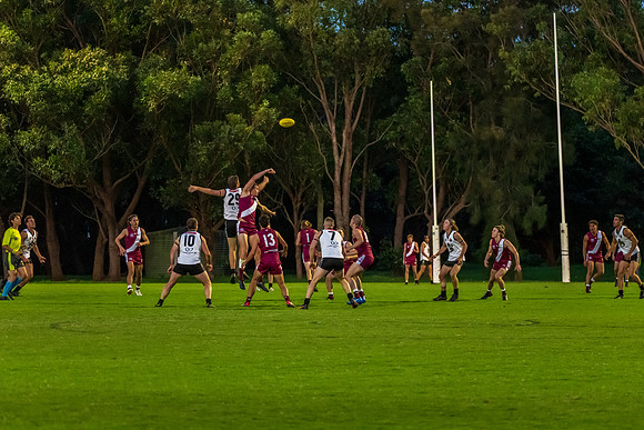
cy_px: 210
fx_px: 2752
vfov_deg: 8.9
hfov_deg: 13.3
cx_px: 329
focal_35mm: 154
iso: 6400
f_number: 5.6
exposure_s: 1/250
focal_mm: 150
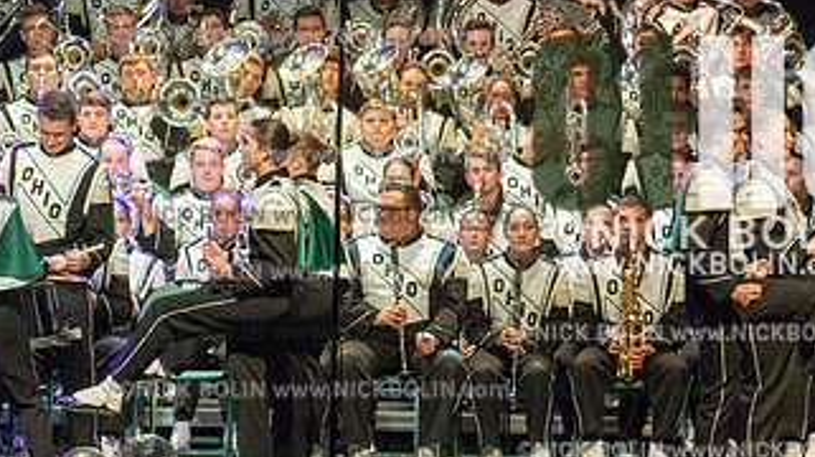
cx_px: 711
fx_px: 6133
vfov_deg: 4.3
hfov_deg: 7.6
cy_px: 155
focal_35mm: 284
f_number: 7.1
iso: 8000
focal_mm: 150
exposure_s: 1/200
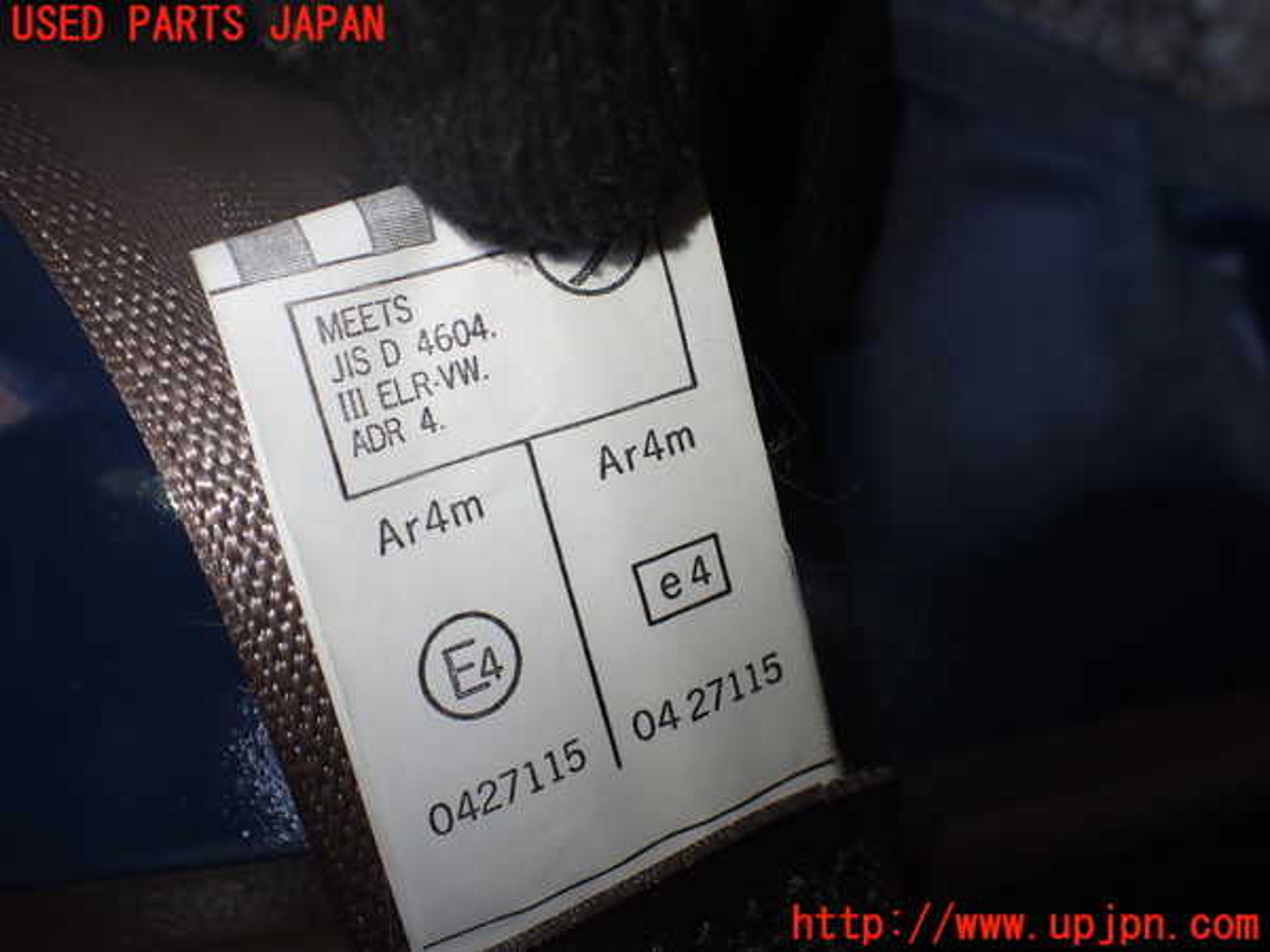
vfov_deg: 46.8
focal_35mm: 30
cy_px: 476
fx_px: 1101
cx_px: 635
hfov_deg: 60.0
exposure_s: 1/125
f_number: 2.3
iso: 160
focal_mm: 5.4
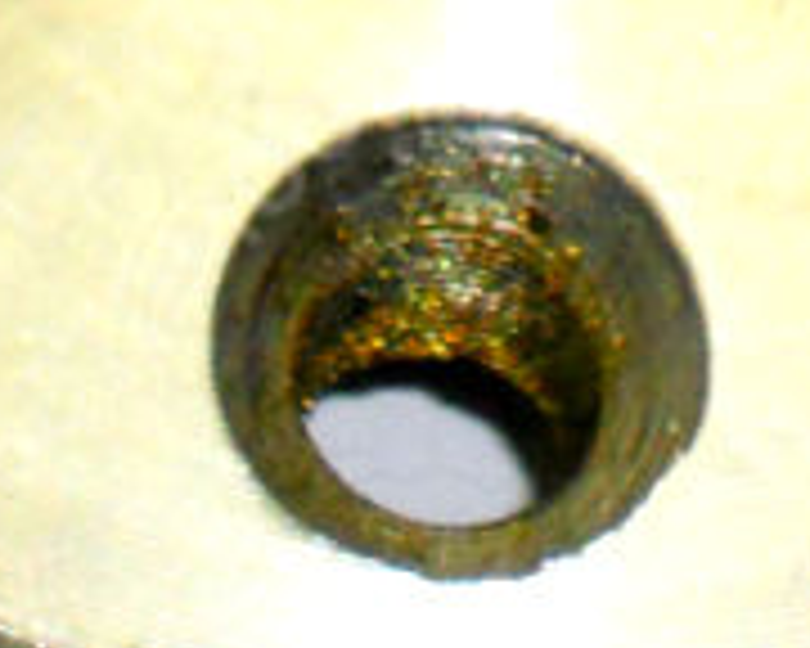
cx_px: 356
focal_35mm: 587
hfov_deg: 3.3
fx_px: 14072
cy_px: -513
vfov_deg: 2.6
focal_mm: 19.6
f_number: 5.9
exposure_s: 1/60
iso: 400
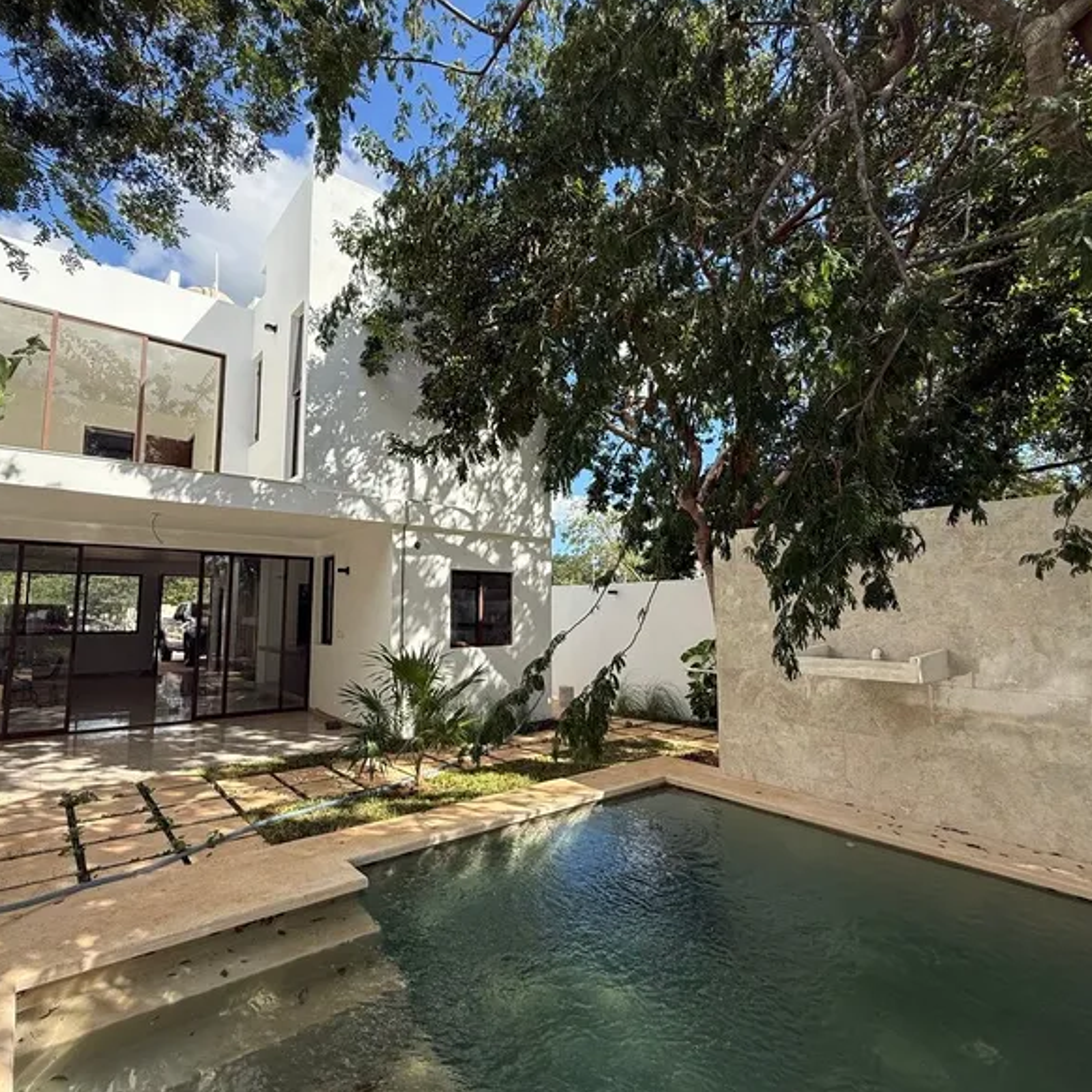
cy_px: 548
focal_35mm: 17
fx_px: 607
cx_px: 499
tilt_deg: +6.2
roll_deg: +0.0
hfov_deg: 83.8
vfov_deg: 84.0
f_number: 2.2
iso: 50
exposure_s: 1/1068
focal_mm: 2.22
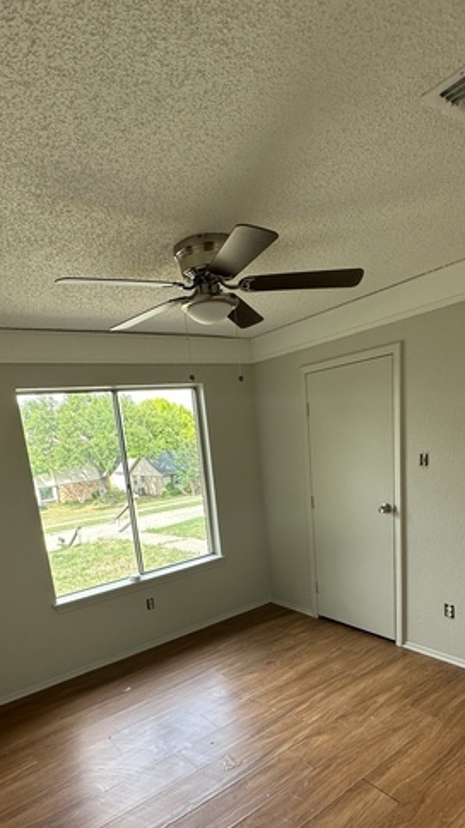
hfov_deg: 53.5
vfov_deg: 81.3
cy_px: 545
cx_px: 212
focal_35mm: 21
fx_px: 461
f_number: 2.2
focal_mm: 2.22
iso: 40
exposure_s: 1/127
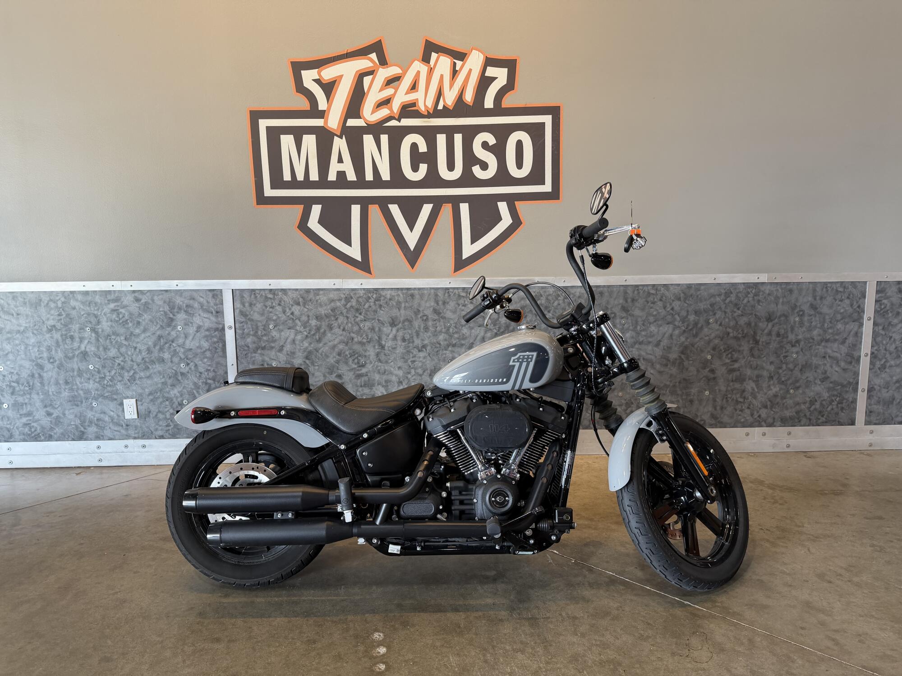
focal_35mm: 24
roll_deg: +0.4
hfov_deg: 71.6
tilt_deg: -8.5
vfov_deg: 56.8
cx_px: 451
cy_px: 338
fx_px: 625
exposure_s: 1/60
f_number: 1.78
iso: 160
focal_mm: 6.76
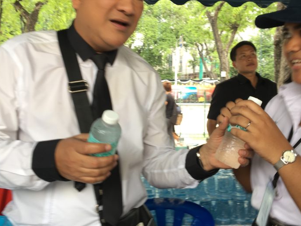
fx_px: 374
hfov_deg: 43.8
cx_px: 168
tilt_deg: -1.4
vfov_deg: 33.5
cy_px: 98
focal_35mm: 43
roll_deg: +1.1
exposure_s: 1/50
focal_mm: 4.15
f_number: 2.2
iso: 25
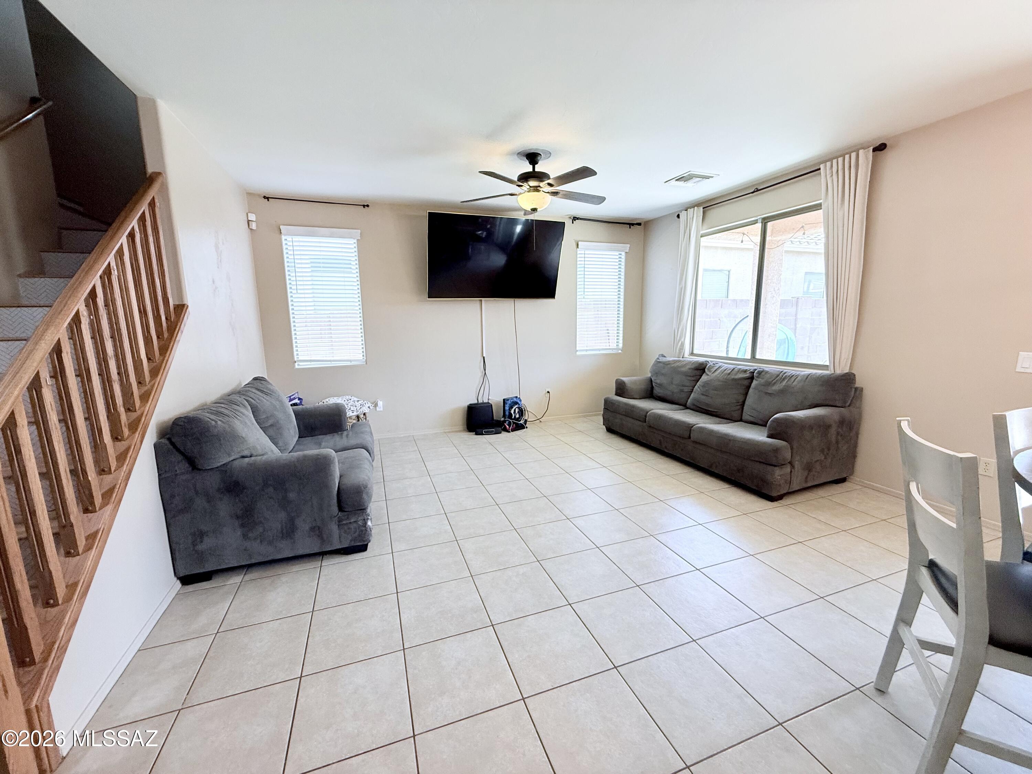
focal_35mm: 14
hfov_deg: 102.1
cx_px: 516
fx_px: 417
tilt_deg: -8.3
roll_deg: +0.6
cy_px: 387
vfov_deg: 85.7
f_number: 2.2
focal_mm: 2.22
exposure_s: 1/120
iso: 160
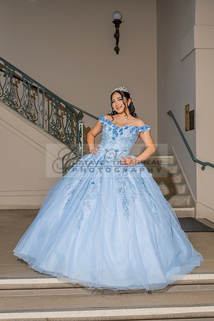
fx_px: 446
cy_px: 167
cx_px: 105
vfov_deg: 39.6
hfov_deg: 27.0
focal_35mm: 50
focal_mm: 32
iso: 200
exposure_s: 1/200
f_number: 2.8
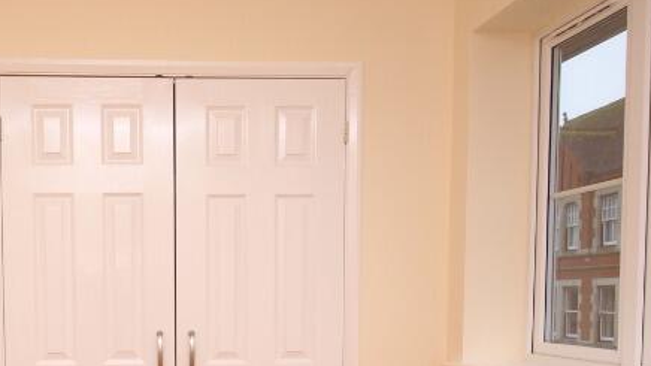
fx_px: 639
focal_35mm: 37
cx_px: 143
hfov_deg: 51.1
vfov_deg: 30.5
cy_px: 335
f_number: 5.6
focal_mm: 10
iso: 250
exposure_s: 1/60
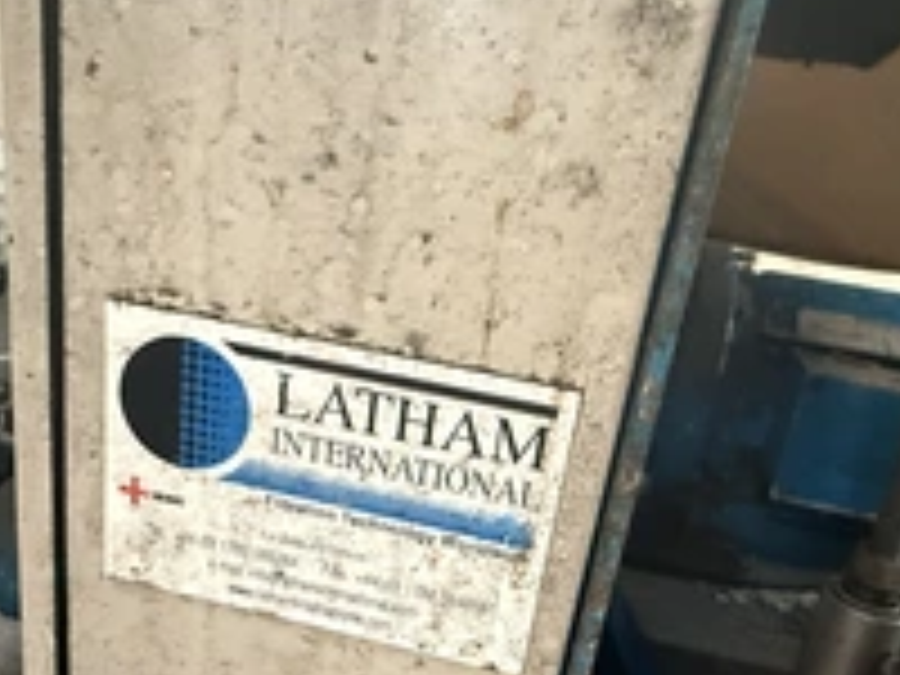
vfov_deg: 49.5
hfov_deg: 63.4
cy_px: 396
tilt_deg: -15.6
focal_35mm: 28
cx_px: 477
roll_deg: -10.5
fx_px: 728
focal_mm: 2.22
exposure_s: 1/50
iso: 1000
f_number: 2.2
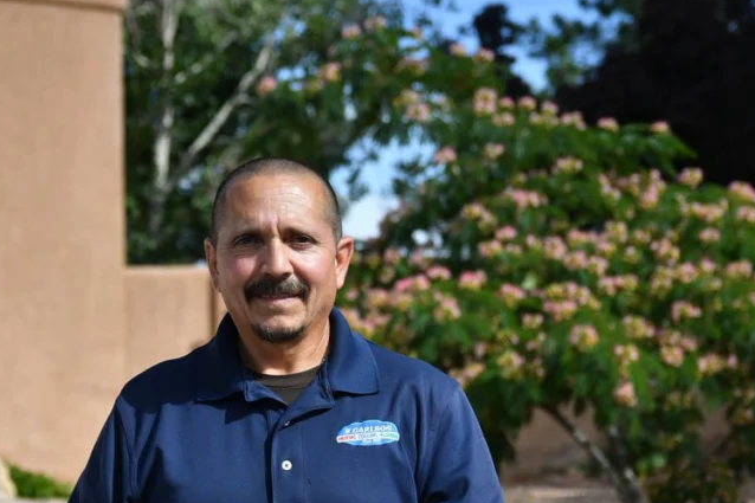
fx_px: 2222
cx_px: 273
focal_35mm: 106
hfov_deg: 19.2
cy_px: 398
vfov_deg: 12.9
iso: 100
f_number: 3.2
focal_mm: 44
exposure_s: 1/2500
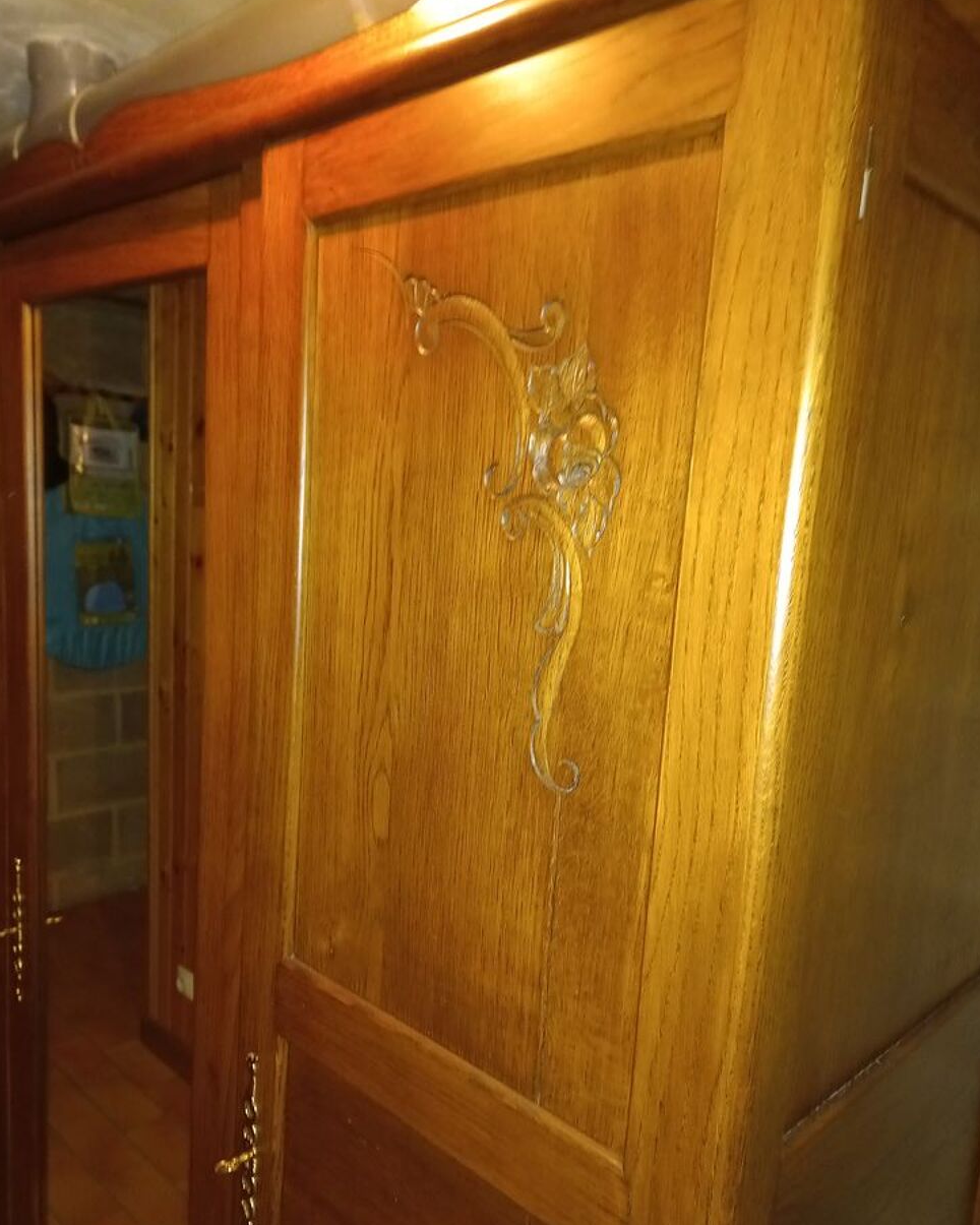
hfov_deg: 53.2
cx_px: 486
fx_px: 979
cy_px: 654
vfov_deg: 64.0
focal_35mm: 27
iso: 400
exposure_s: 1/14.3
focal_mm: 4.6
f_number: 2
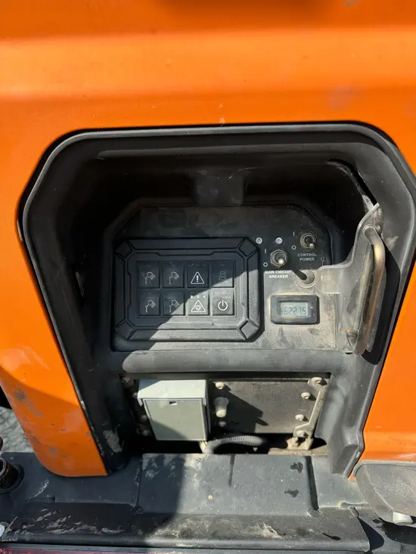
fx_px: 384
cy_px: 277
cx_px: 208
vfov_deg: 71.6
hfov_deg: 56.8
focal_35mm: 24
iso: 80
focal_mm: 6.76
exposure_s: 1/1488
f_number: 1.78
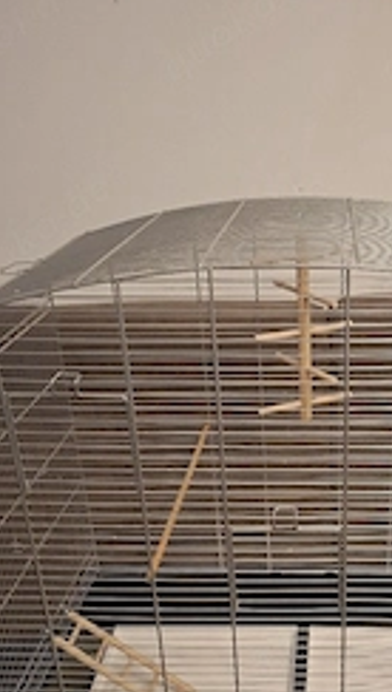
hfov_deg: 28.6
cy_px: 491
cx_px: 307
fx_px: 755
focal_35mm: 41
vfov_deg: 48.0
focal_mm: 5.54
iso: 800
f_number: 1.8
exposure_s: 1/25
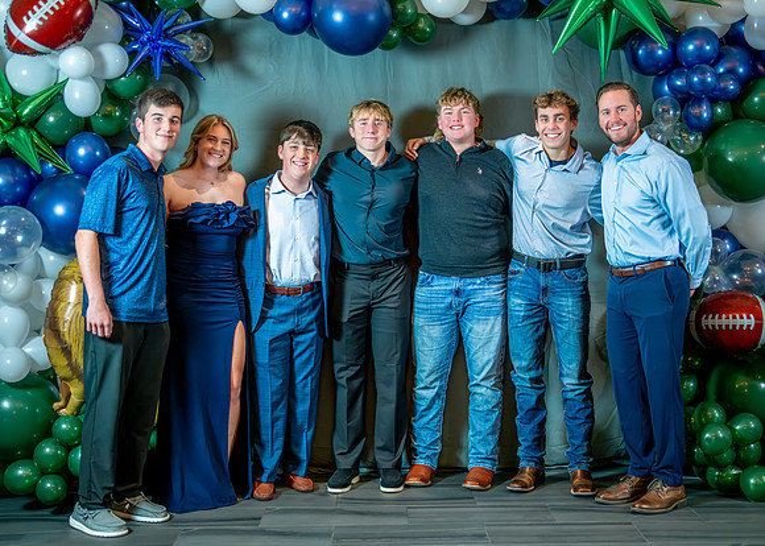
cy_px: 273
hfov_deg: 36.1
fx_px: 1172
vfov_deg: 26.2
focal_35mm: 54
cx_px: 414
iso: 1600
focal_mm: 50
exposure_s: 1/400
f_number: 1.2
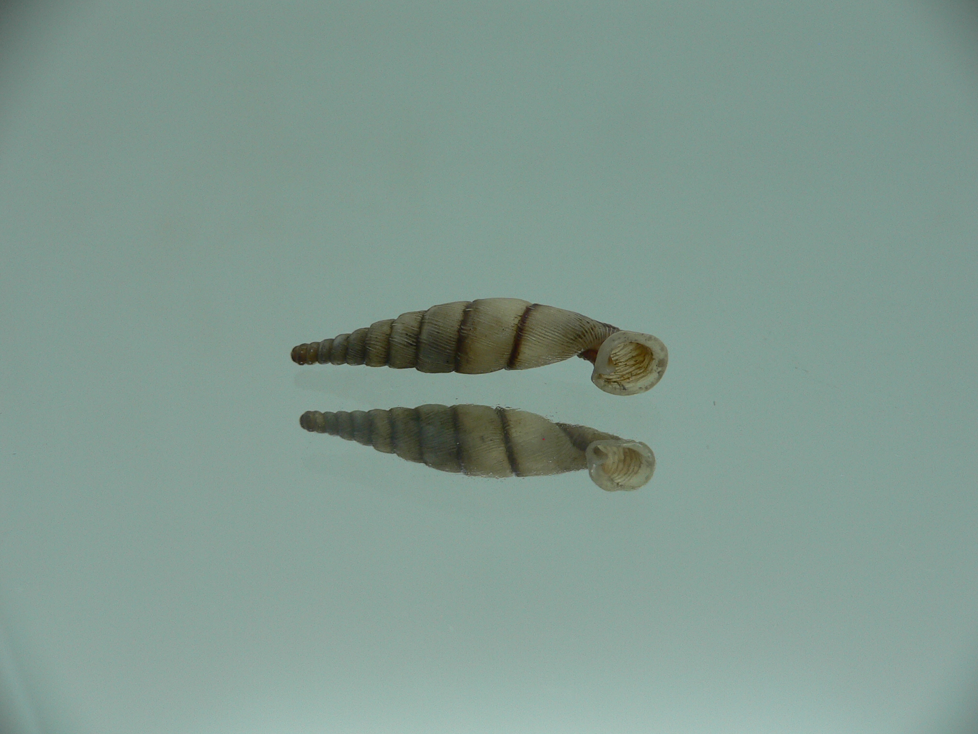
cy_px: 367
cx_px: 489
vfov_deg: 40.7
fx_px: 989
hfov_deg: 52.6
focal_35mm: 35
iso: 80
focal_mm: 4.6
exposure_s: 1/60
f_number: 2.8
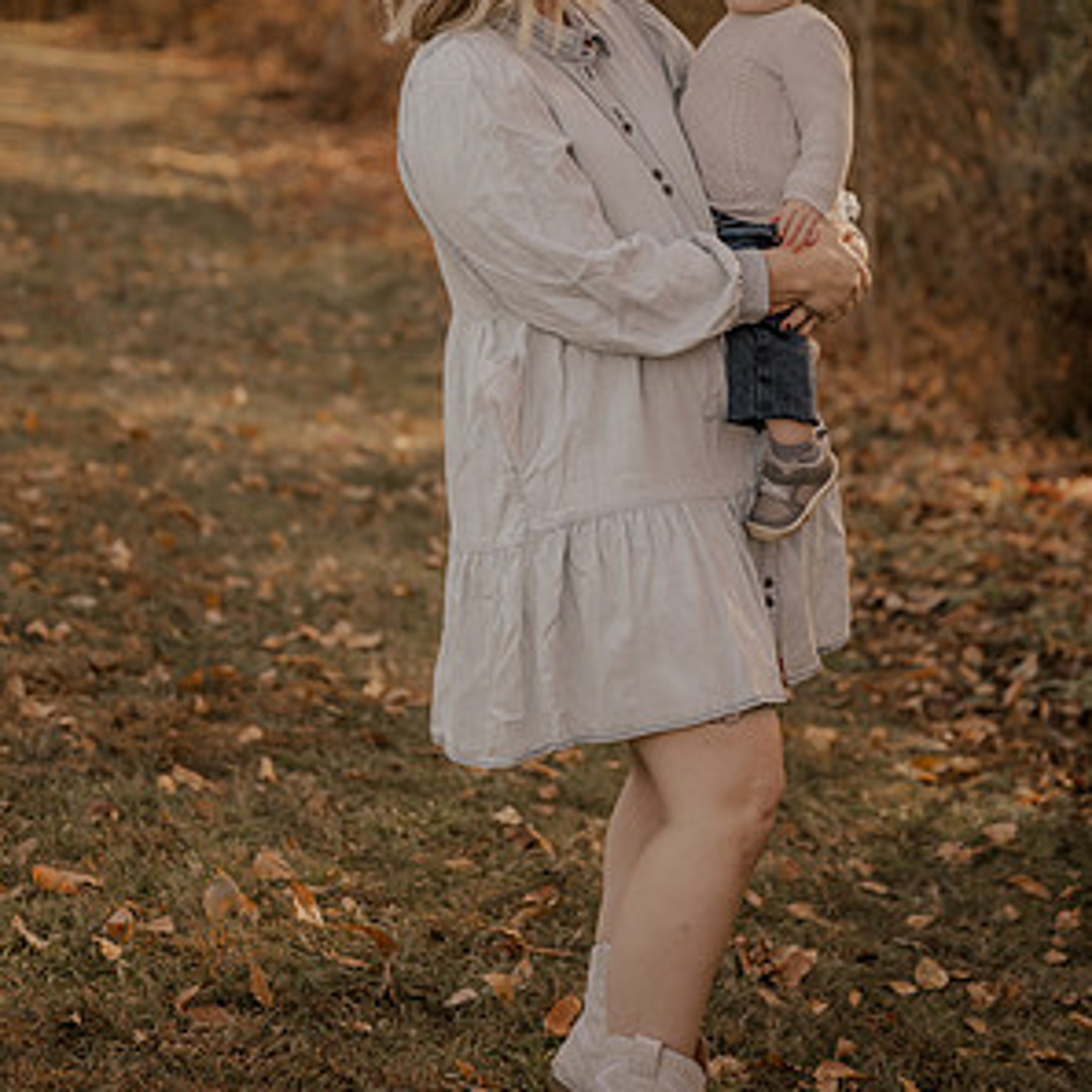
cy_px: 393
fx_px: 3212
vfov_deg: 19.3
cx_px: 544
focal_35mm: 90
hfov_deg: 19.3
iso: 200
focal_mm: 70
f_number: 2.8
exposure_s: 1/320
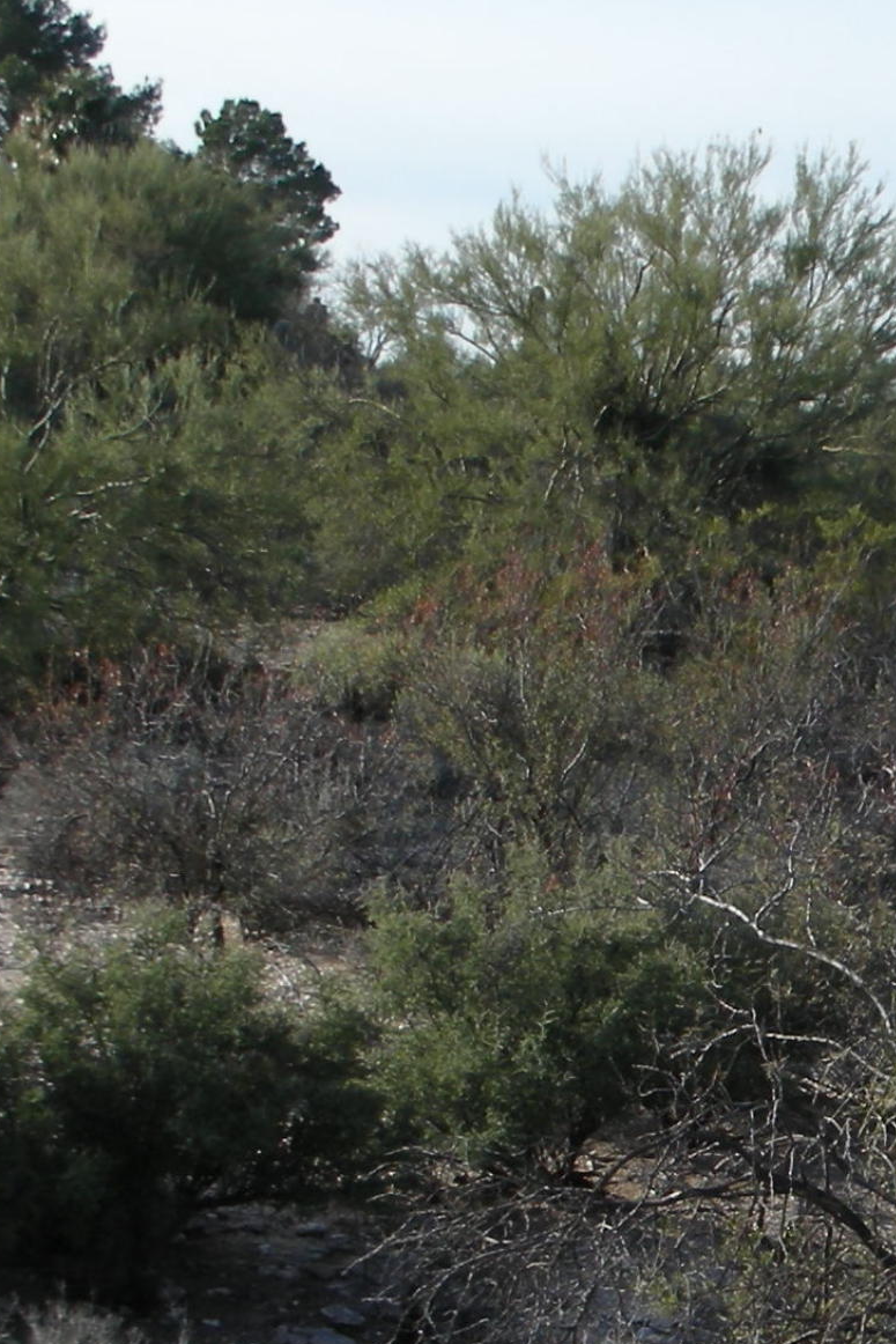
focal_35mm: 94
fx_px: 3508
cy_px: 985
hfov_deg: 14.3
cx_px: 923
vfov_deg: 21.5
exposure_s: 1/454
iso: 50
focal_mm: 5.8
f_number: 3
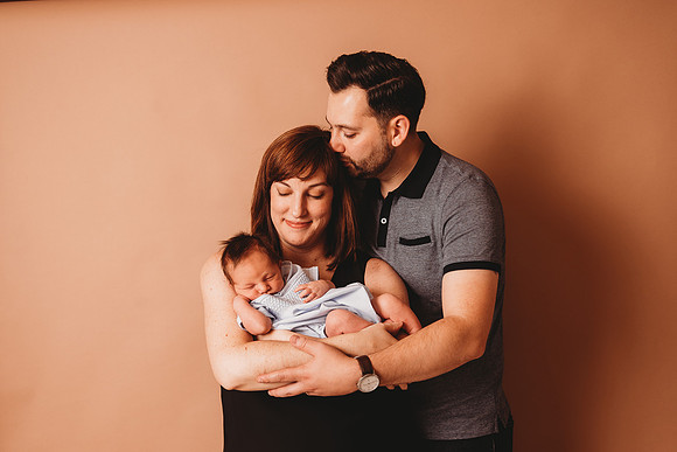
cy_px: 225
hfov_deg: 46.5
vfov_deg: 32.0
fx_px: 788
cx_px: 349
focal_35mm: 42
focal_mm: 38
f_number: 4
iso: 100
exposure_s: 1/125
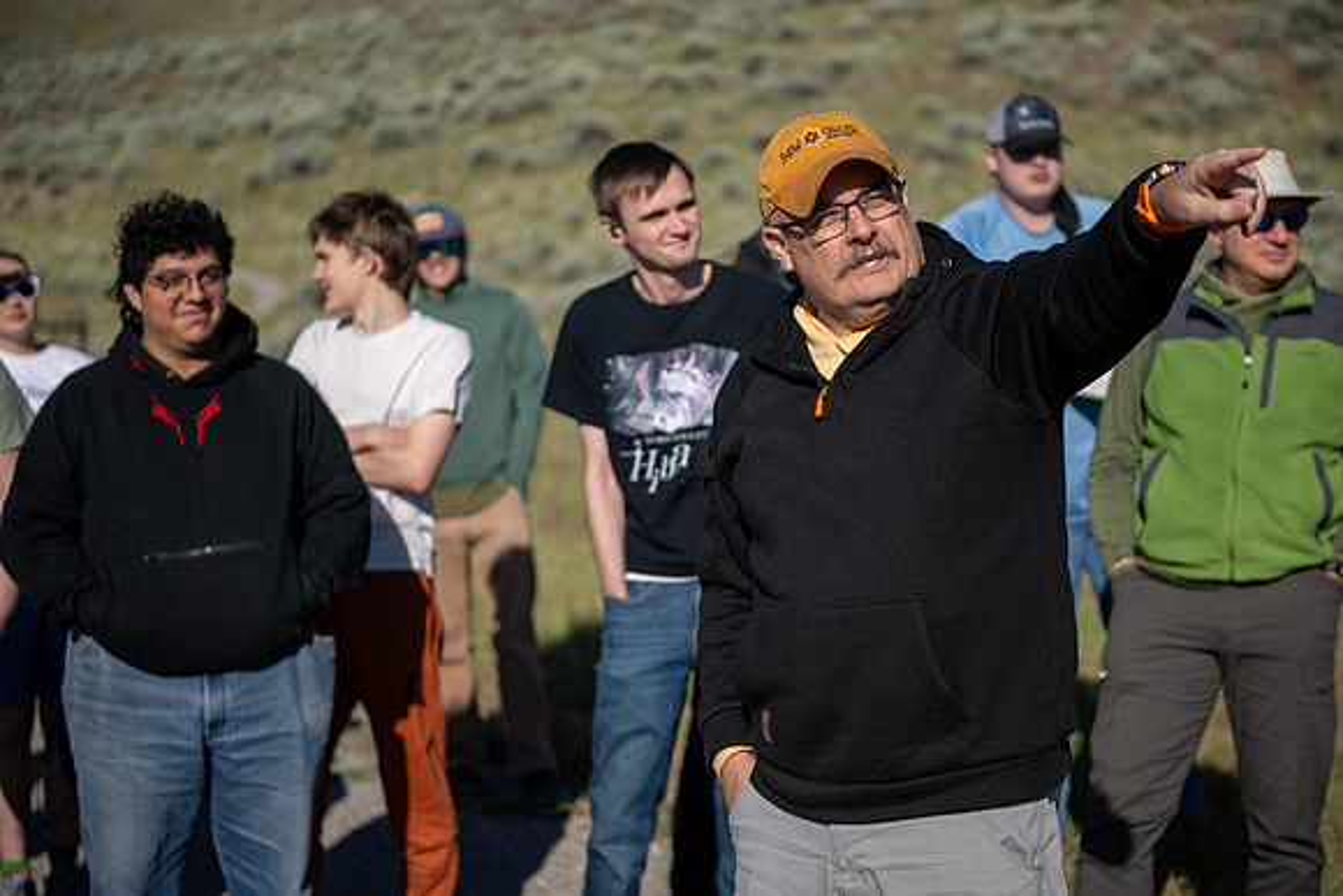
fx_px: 2612
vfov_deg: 19.5
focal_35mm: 70
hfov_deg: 28.8
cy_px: 448
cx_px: 672
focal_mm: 70
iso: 100
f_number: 2.8
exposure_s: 1/4000
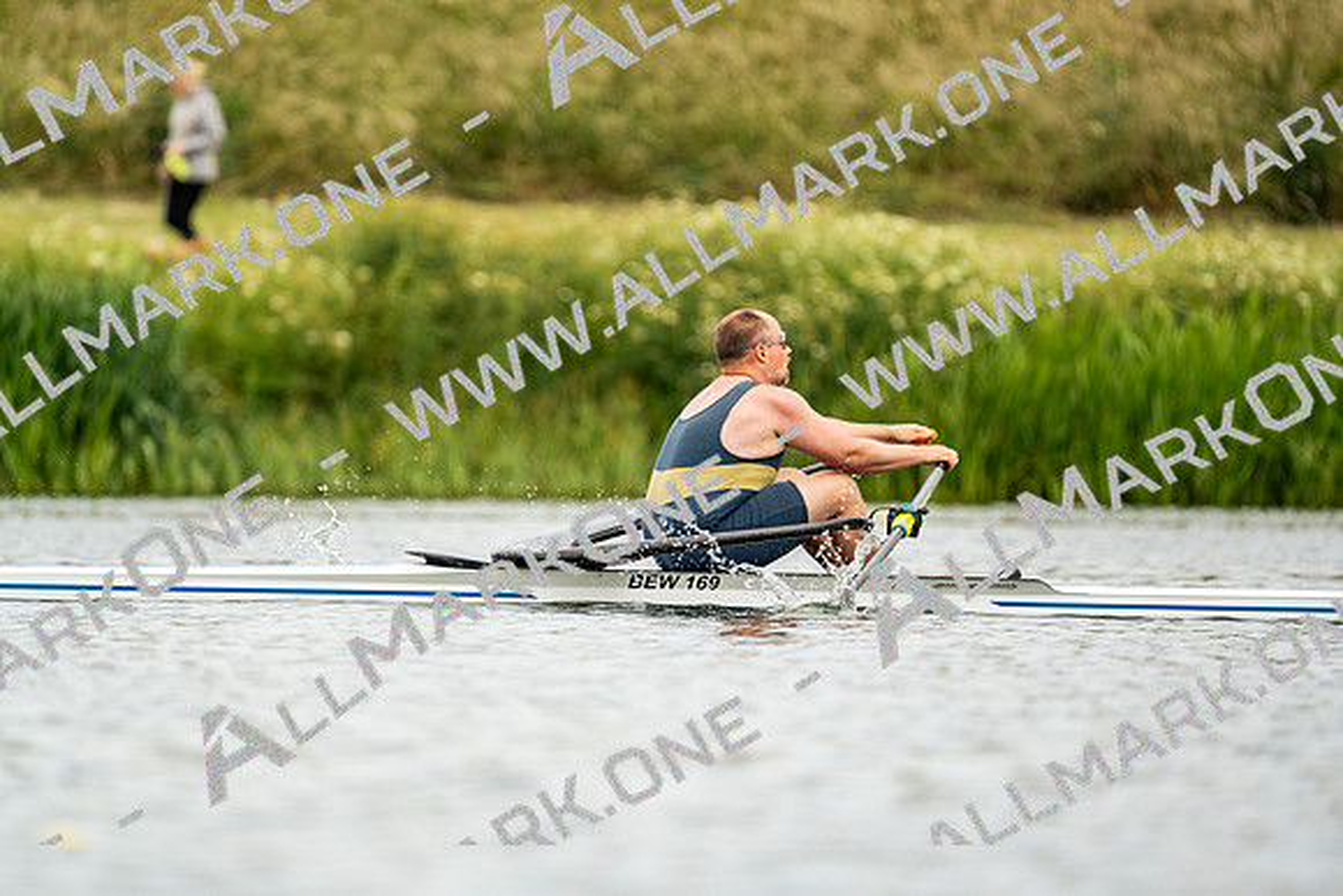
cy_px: 448
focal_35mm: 600
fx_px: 22388
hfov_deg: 3.4
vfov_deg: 2.3
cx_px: 672
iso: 500
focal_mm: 600
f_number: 6.3
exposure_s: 1/2000
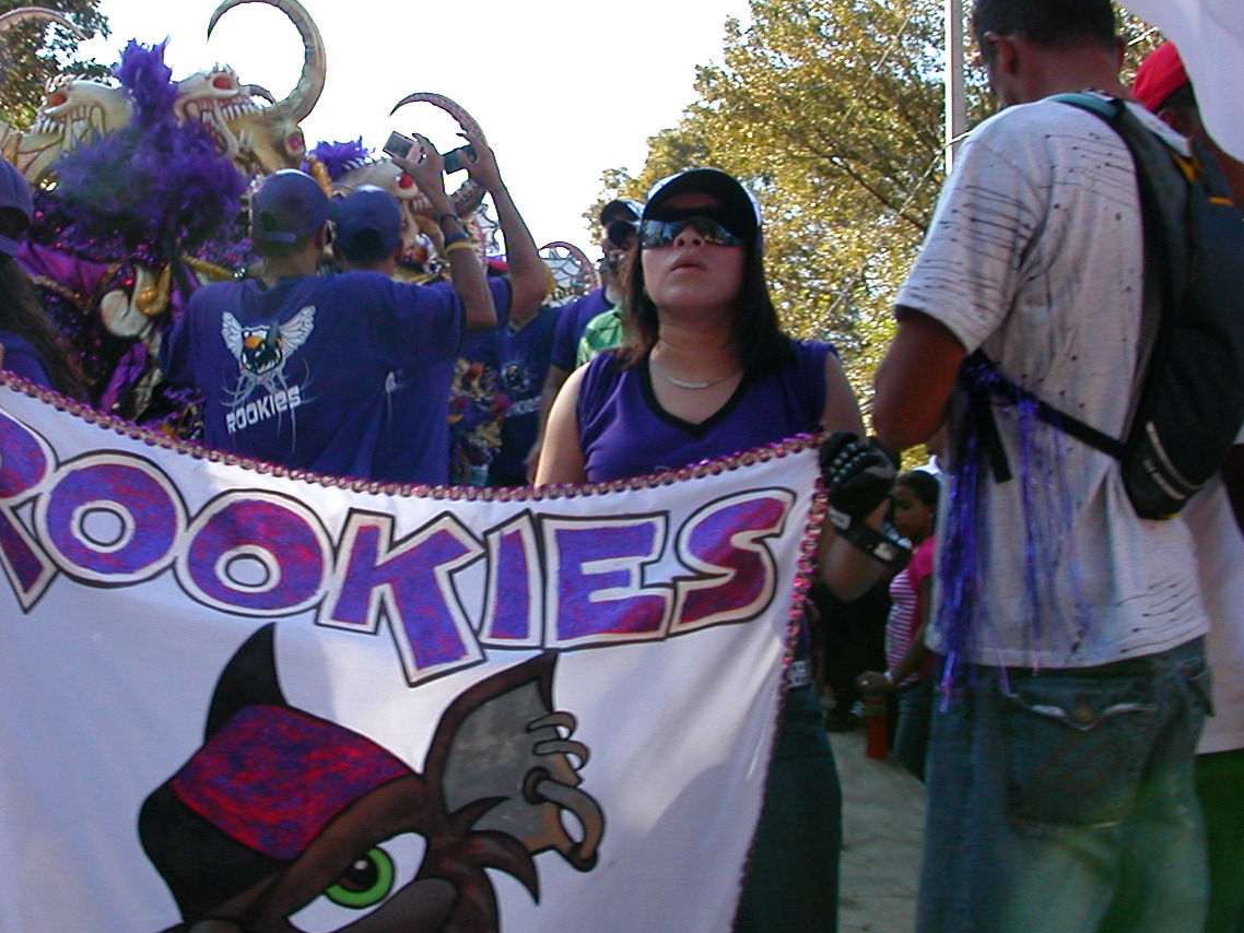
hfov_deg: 36.4
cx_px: 411
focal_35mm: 52
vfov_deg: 28.0
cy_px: 422
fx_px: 1869
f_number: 4.5
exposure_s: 1/162
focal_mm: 5.6
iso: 100
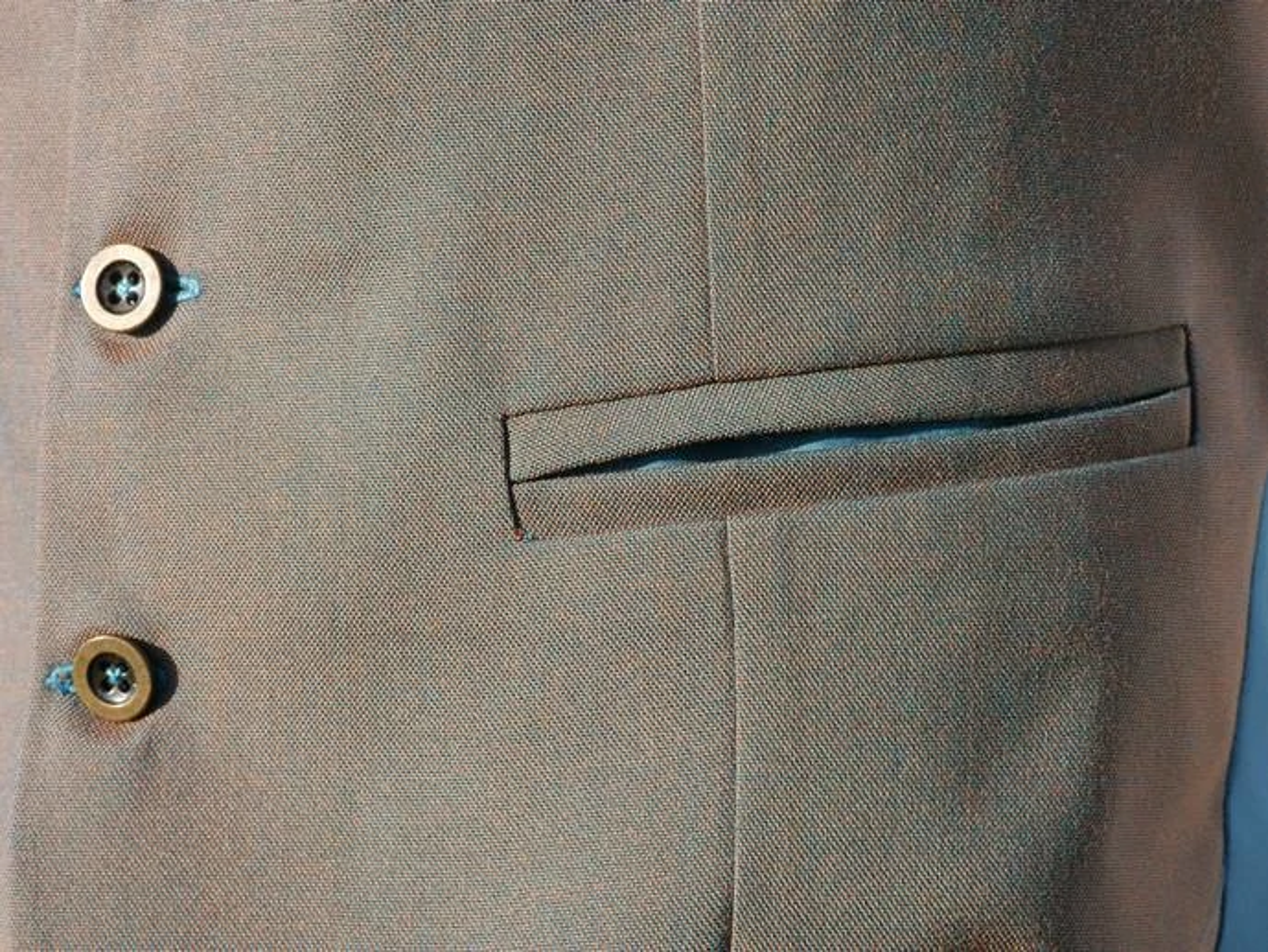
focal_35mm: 86
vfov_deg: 17.2
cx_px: 634
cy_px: 476
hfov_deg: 22.8
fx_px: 3151
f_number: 8
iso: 400
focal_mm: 43
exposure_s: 1/400
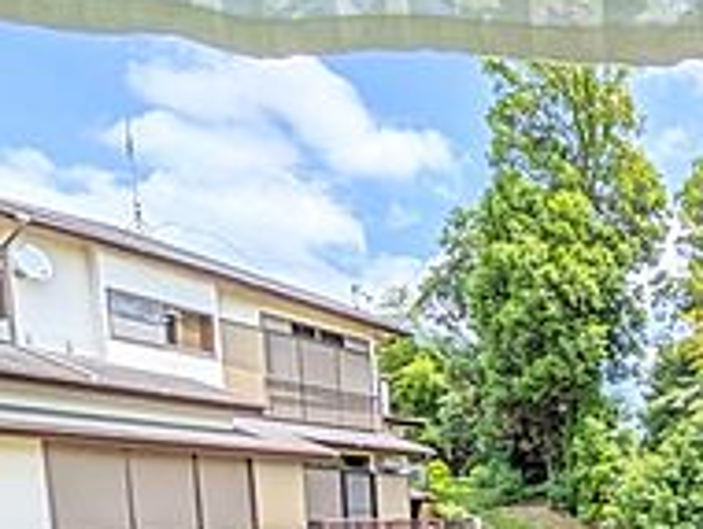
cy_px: 577
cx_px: 766
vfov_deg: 36.6
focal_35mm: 33
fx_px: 671
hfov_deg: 43.4
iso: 51
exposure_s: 1/1284
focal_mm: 1.83
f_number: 2.2
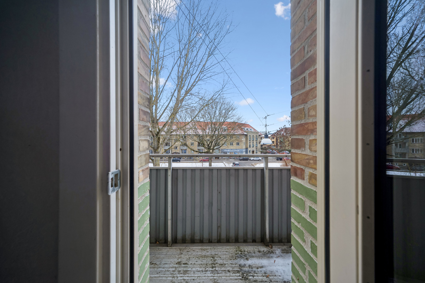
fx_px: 142
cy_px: 142
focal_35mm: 12
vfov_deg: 90.0
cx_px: 212
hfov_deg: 112.6
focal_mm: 12
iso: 160
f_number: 5.6
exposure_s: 1/40
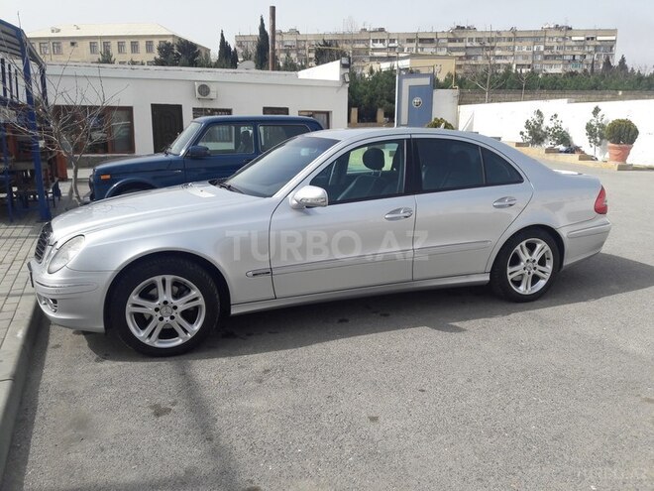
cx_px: 327
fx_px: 529
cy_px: 246
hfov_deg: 63.4
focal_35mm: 28
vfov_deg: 49.7
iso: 40
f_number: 1.9
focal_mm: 3.7
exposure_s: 1/1486
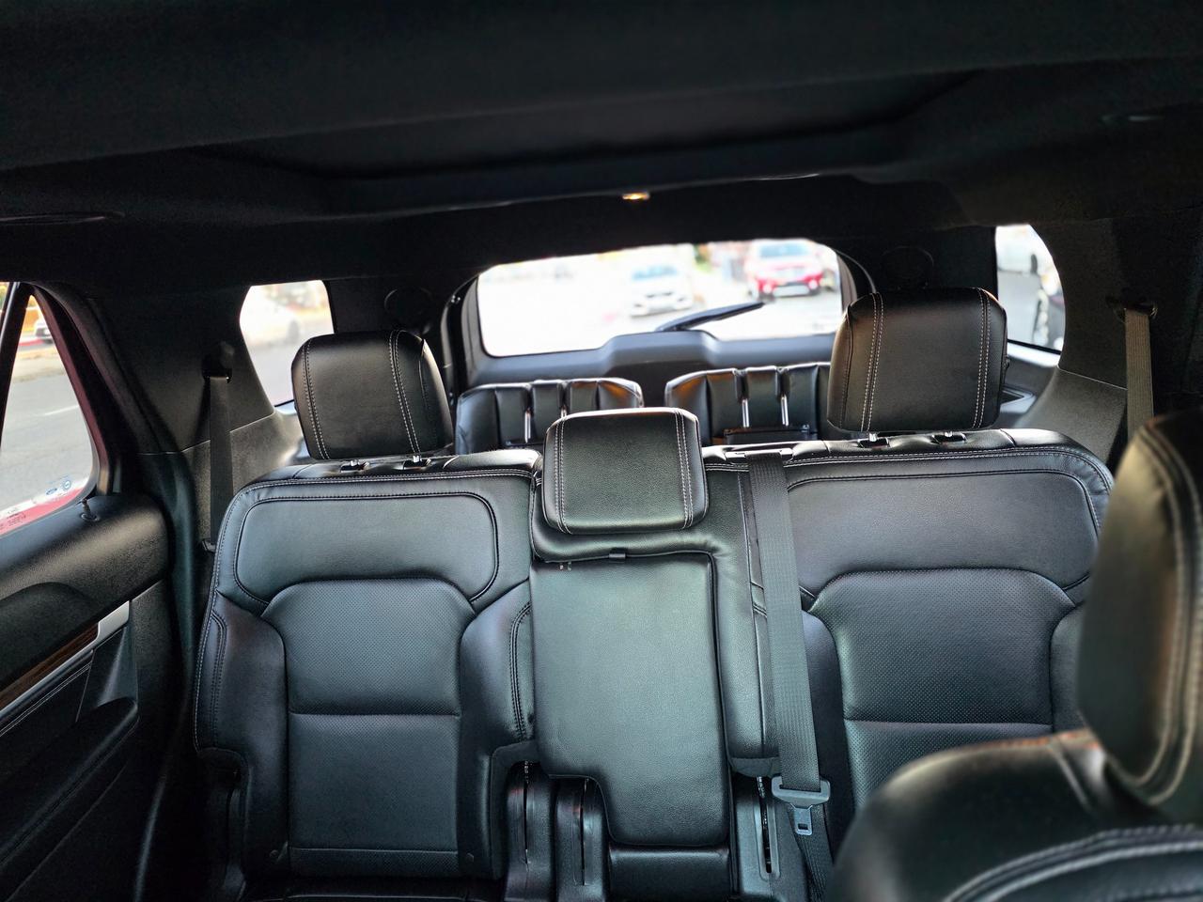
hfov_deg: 73.9
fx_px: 799
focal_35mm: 23
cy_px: 451
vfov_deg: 58.9
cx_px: 602
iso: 1250
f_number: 1.7
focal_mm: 6.25
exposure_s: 1/120
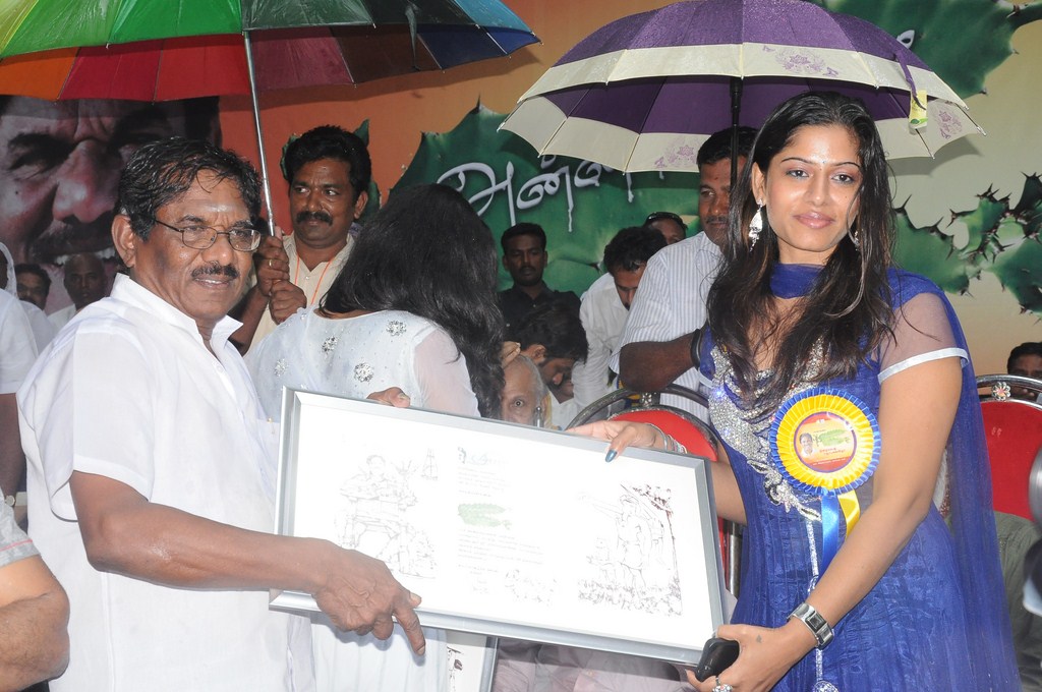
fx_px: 1951
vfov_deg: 20.1
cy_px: 346
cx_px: 521
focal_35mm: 68
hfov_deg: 29.9
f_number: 11
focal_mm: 45
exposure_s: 1/125
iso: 1250
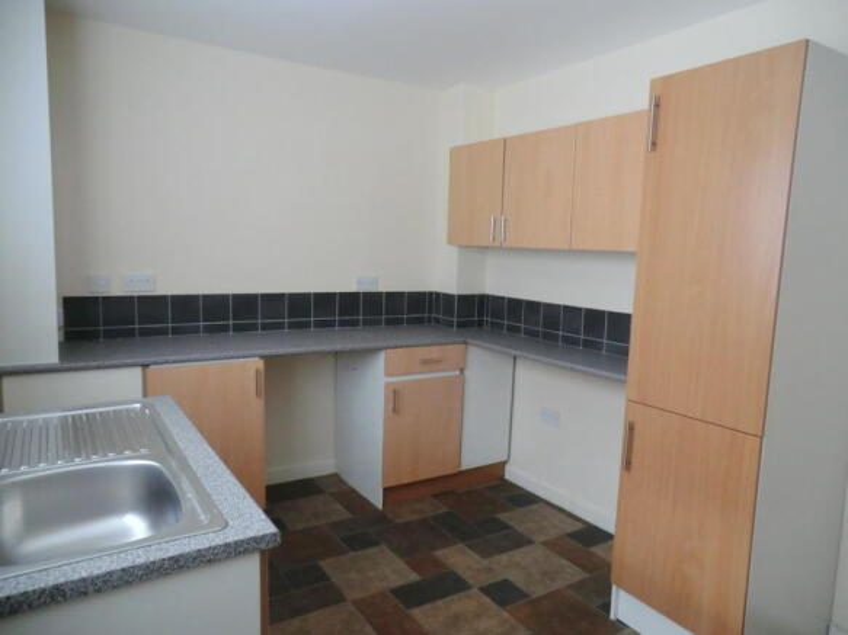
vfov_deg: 56.8
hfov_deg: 71.6
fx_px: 588
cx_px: 424
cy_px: 318
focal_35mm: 24
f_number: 3.2
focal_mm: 4.3
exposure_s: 1/60
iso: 250
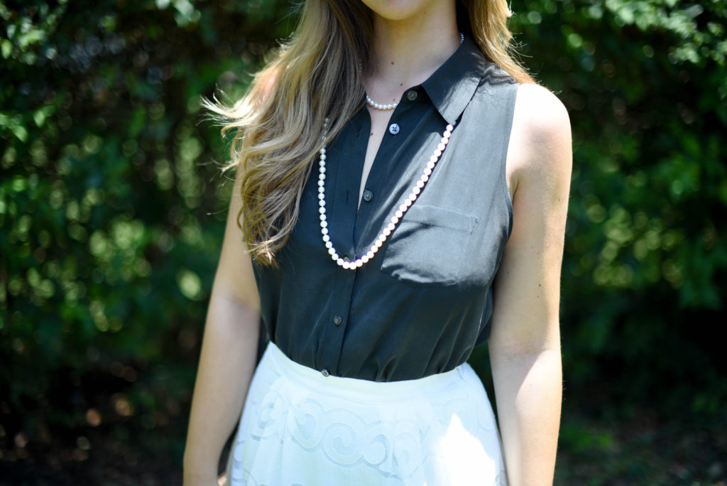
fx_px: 1010
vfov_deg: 27.0
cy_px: 243
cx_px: 364
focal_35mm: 50
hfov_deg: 39.6
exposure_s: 1/2500
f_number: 1.4
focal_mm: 50
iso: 200
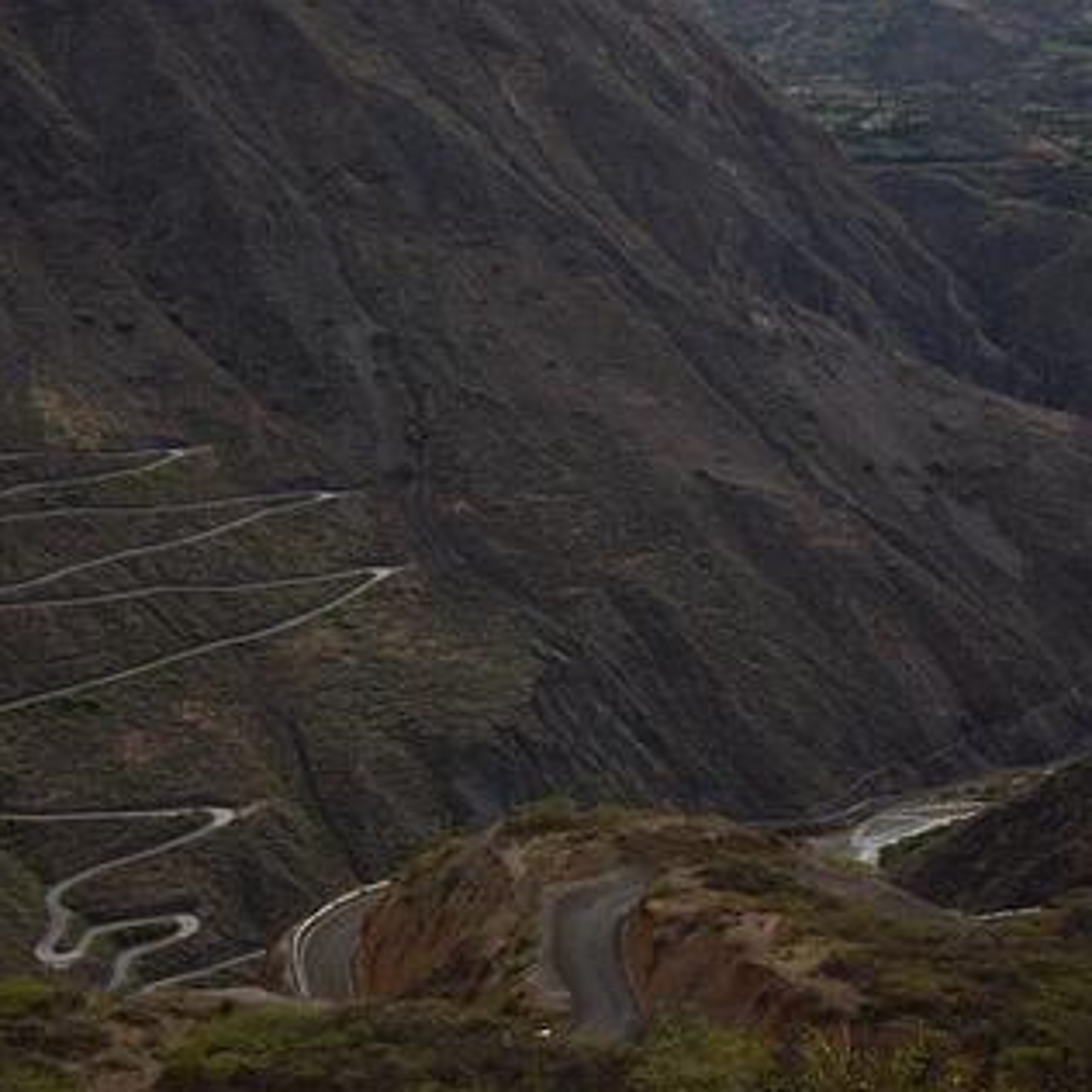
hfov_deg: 27.6
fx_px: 2213
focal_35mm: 62
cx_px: 377
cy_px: 549
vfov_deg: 27.7
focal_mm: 32
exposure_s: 1/250
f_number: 6.3
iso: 160
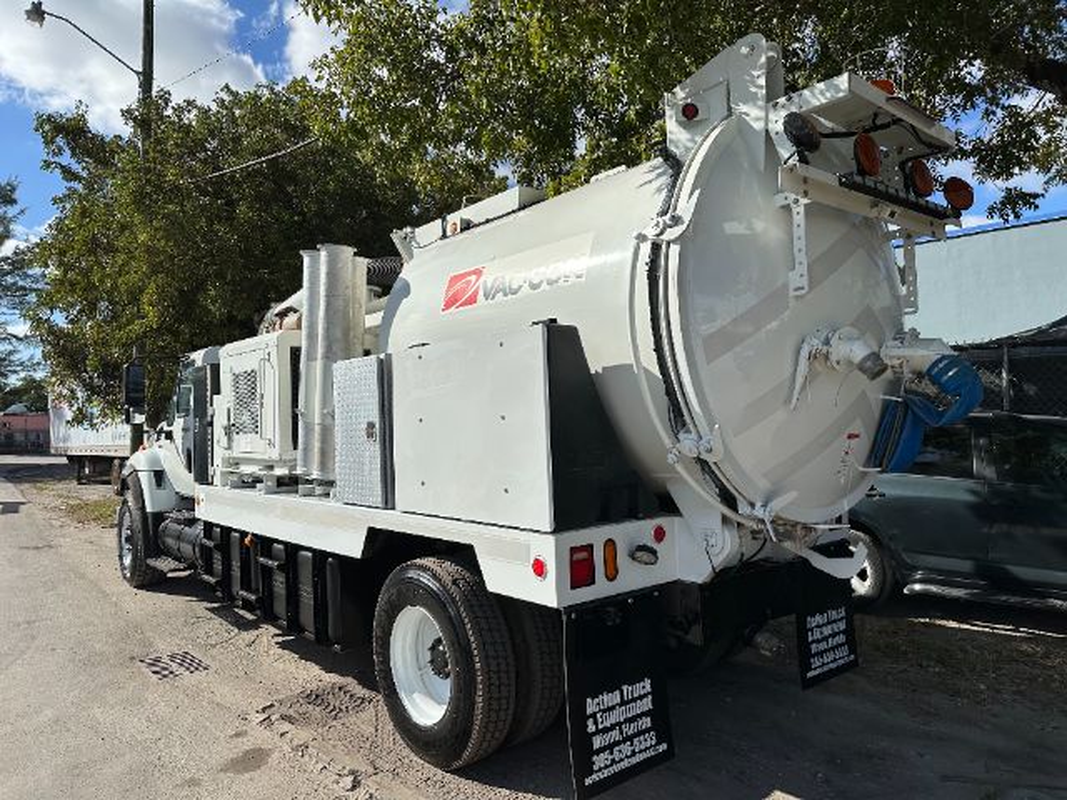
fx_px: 740
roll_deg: +1.2
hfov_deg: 71.6
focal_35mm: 24
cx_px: 534
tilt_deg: +3.1
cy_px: 400
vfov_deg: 56.8
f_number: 1.78
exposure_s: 1/7576
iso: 80
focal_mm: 6.86
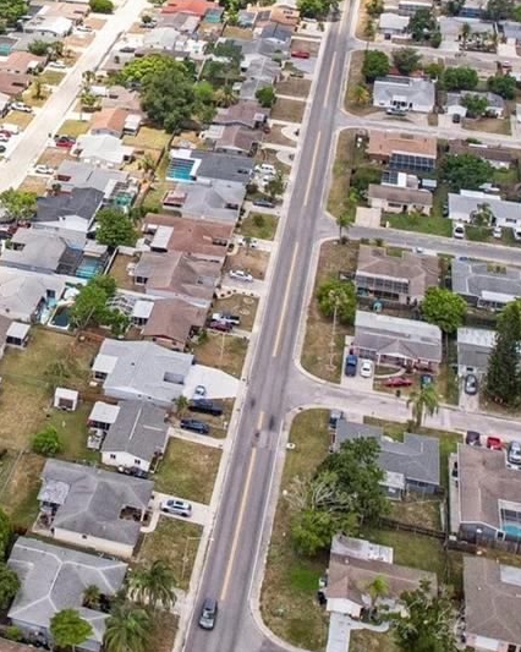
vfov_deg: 29.6
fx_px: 1196
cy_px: 106
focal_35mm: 62
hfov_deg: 22.5
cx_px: -120
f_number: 2.8
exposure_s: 1/1250
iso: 400
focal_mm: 8.4
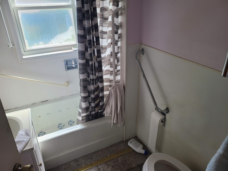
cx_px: 114
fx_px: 171
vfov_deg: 53.1
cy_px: 86
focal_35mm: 26
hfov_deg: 67.3
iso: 64
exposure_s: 1/60
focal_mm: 5.4
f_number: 1.8
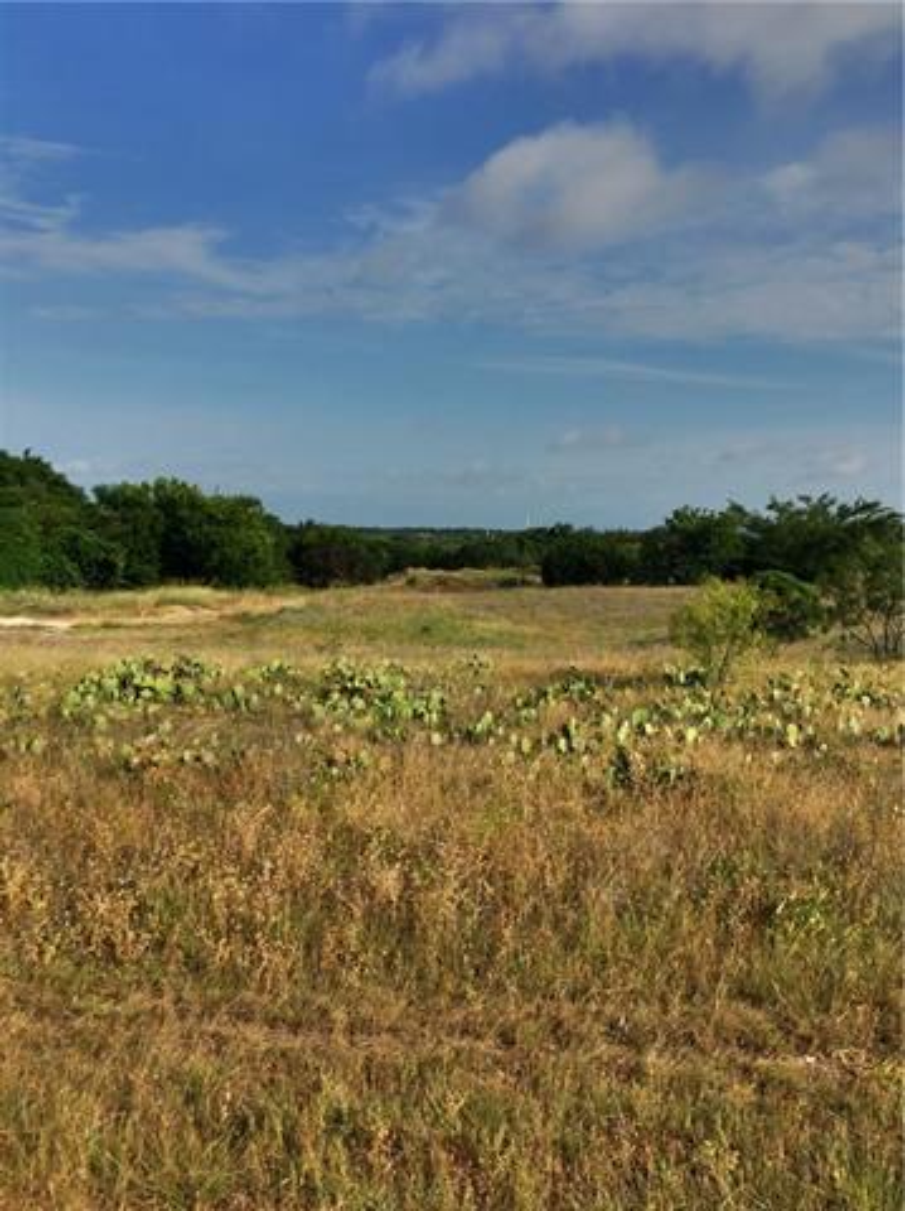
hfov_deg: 48.2
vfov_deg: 61.7
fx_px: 1013
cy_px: 606
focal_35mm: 29
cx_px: 452
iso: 25
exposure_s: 1/3846
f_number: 2.2
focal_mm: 4.15
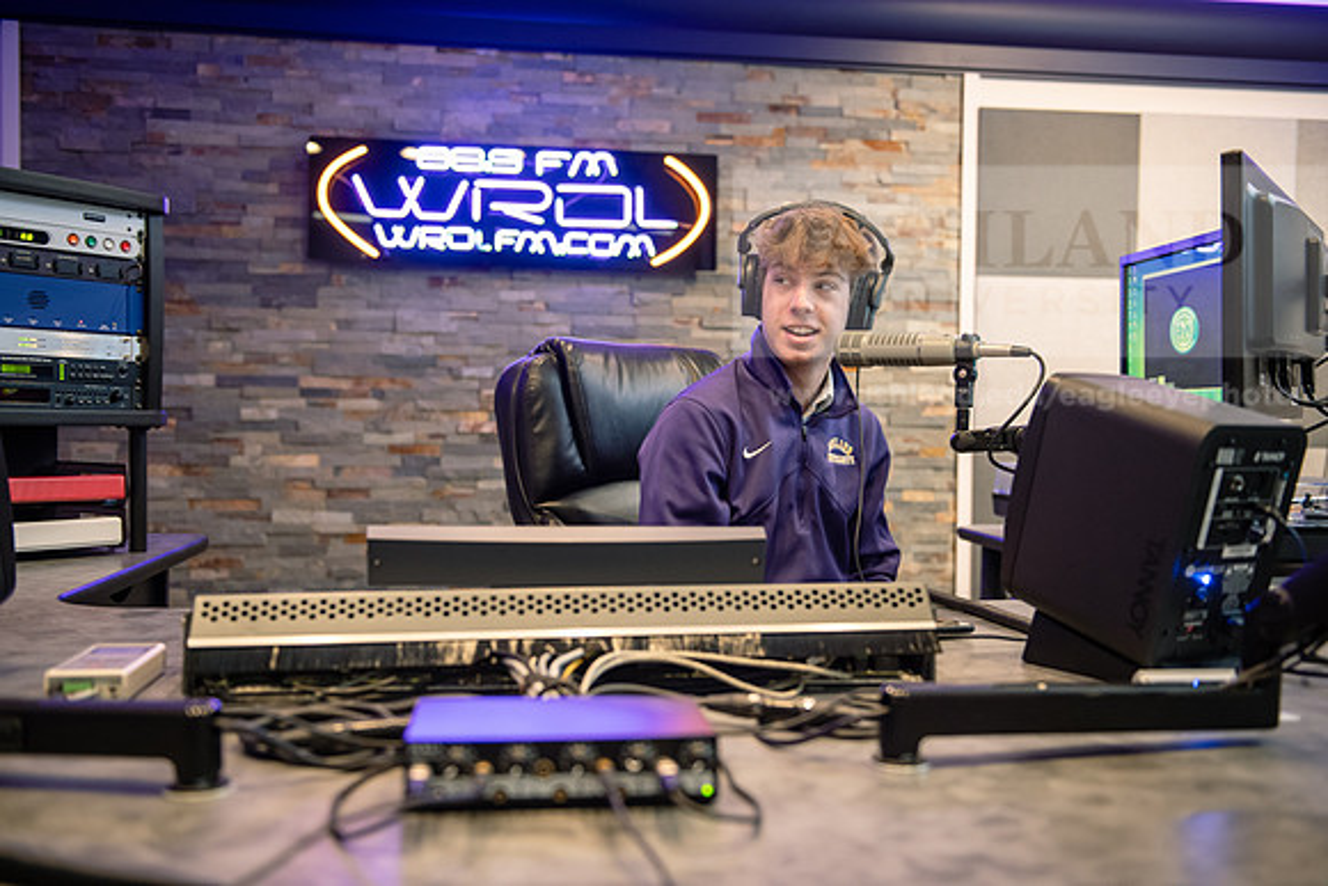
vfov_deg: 36.9
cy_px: 443
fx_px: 1328
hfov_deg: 53.1
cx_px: 664
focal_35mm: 36
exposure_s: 1/60
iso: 1250
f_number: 2.8
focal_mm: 36
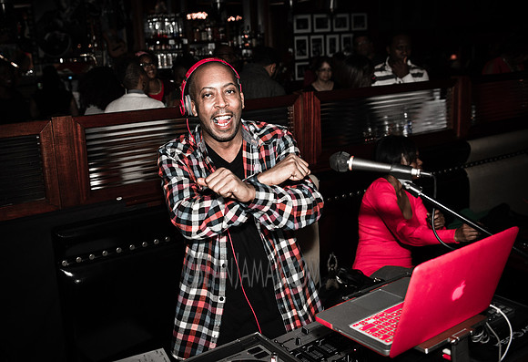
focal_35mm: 36
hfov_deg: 52.6
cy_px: 162
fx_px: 533
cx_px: 228
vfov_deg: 37.4
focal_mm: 32
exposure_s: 1/200
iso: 1600
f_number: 3.5
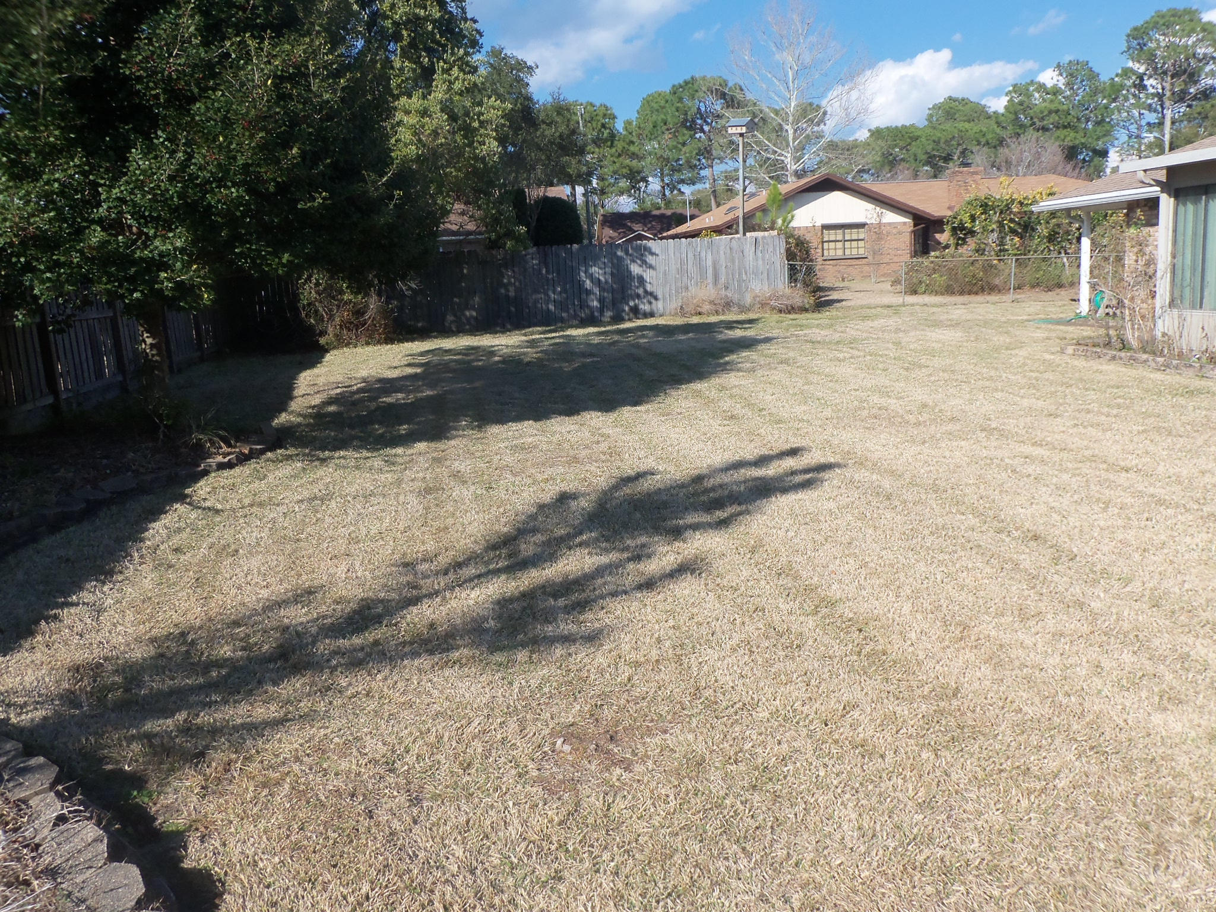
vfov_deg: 49.7
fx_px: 984
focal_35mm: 28
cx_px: 608
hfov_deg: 63.4
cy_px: 456
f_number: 8.6
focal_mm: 5.1
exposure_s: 1/160
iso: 64
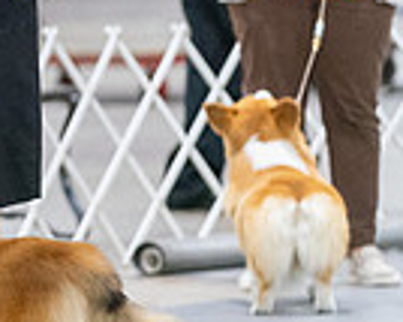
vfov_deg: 3.0
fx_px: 6090
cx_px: -277
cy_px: 59
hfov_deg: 3.8
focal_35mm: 511
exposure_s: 1/200
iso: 6400
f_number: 2.8
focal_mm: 126
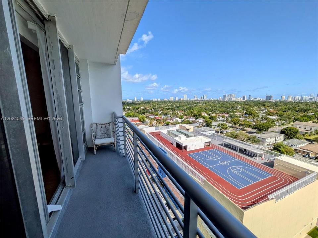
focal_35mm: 14
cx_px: 159
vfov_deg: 85.7
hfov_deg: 102.1
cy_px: 119
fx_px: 129
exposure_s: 1/2747
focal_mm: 1.83
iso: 47
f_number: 2.2
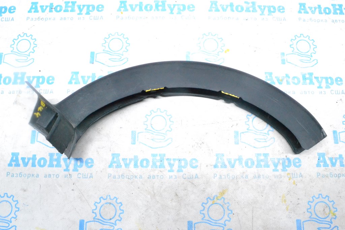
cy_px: 115
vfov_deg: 43.6
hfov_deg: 61.9
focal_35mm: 30
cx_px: 172
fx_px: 288
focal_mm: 20
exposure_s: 1/125
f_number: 10
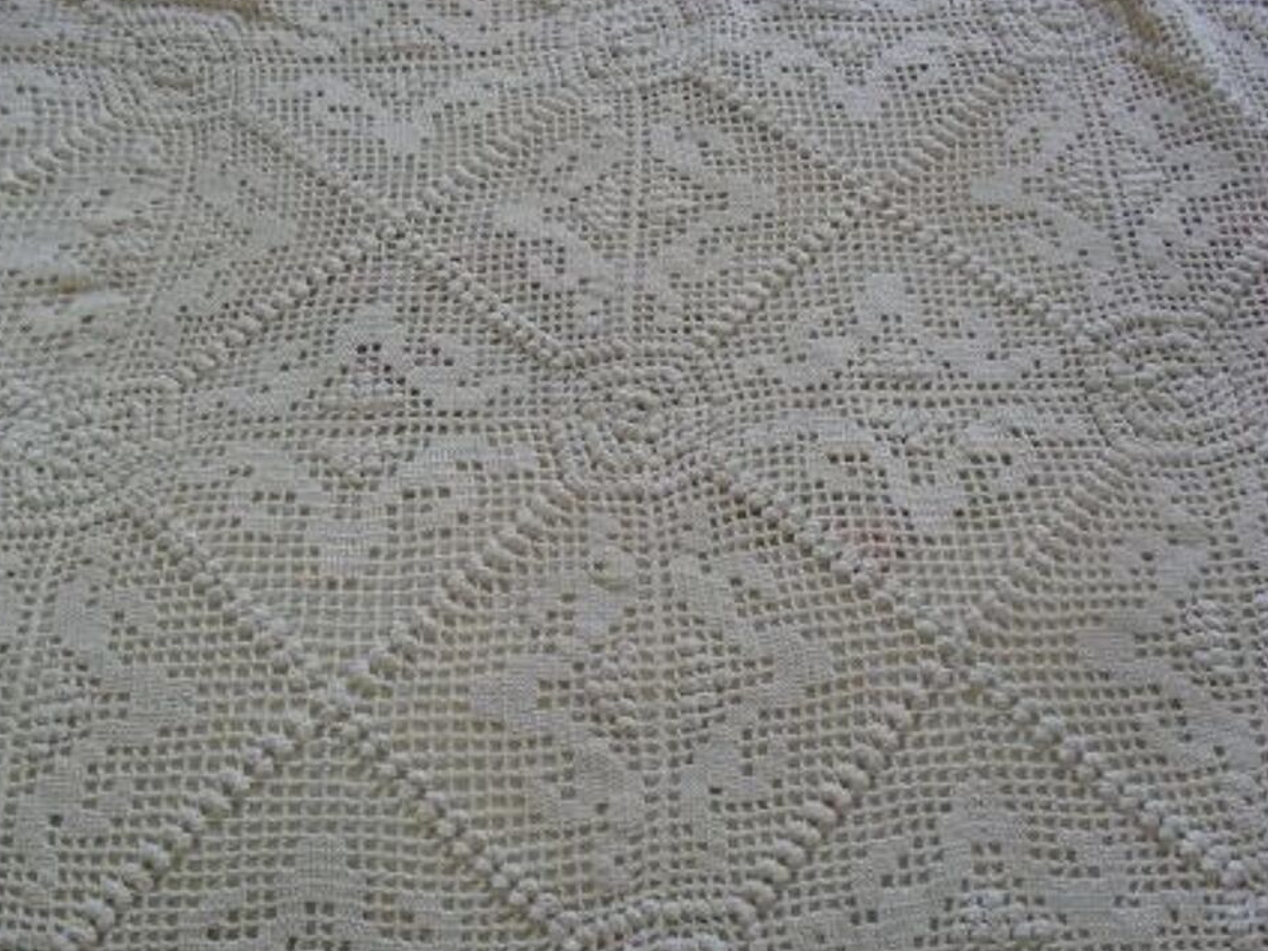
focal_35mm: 37
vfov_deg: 38.6
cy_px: 483
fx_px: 1355
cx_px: 633
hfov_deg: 50.1
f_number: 3.2
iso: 160
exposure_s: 1/30
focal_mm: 6.3
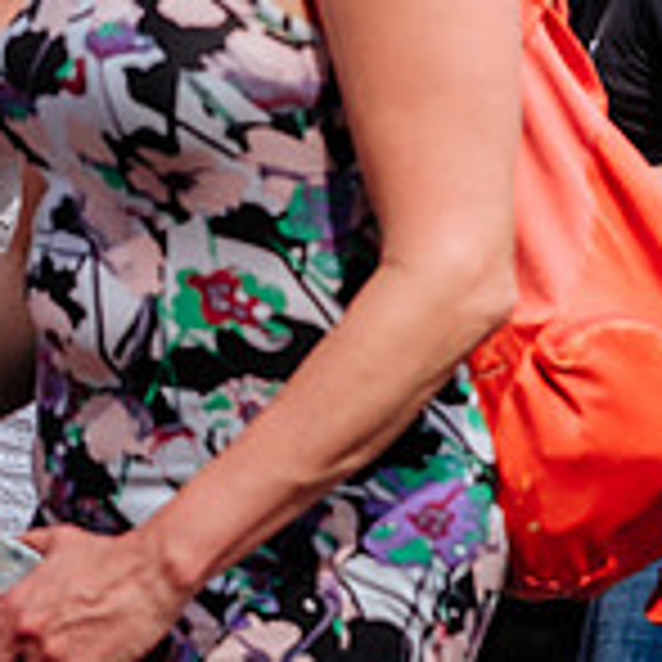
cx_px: 919
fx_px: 7162
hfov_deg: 5.3
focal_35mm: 331
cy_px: 223
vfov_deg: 5.3
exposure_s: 1/640
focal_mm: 66
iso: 200
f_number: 3.2
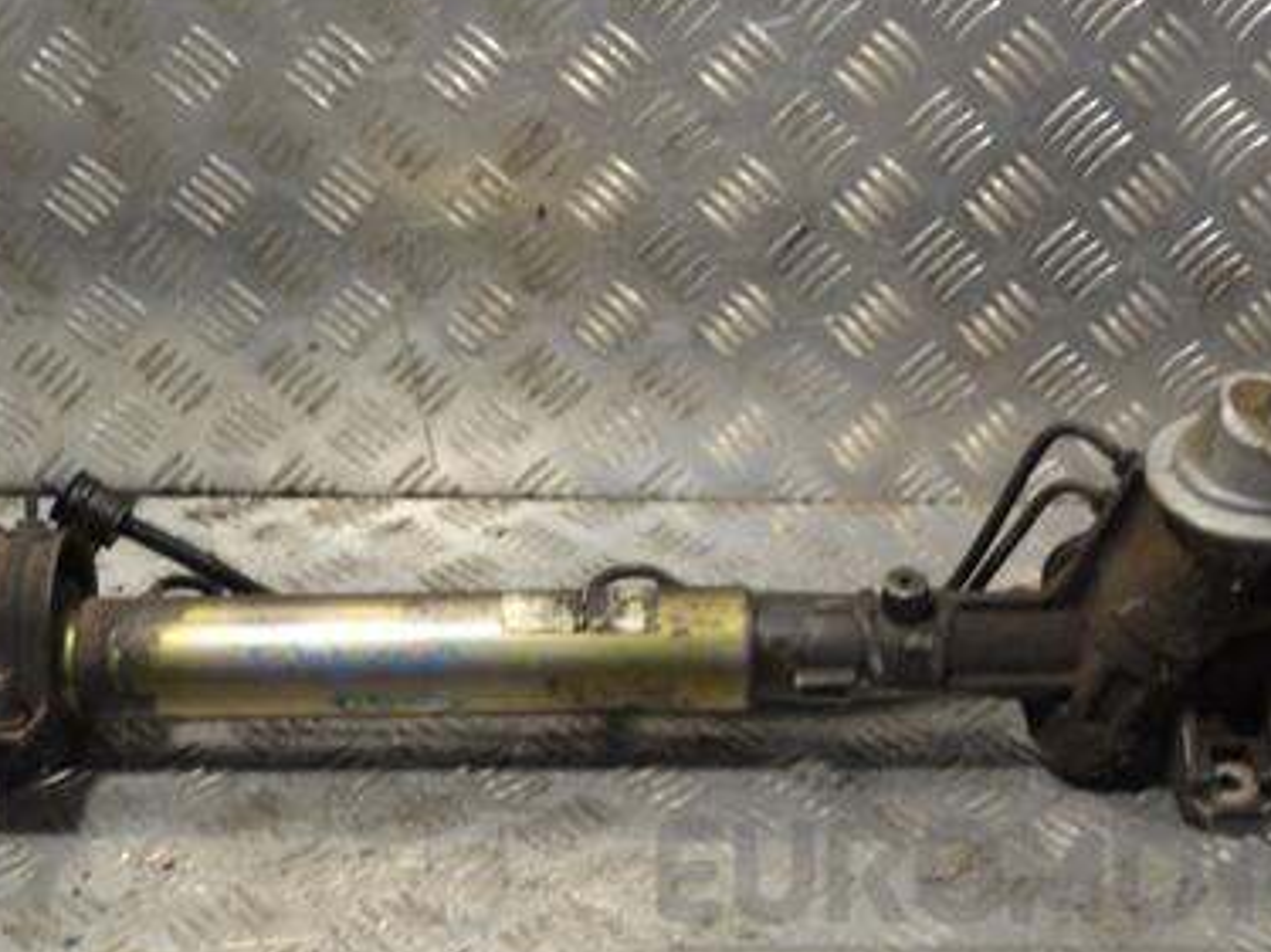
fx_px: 2202
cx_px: 593
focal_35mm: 60
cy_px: 420
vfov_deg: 24.4
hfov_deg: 32.2
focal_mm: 26
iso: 110
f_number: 4.2
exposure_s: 1/30
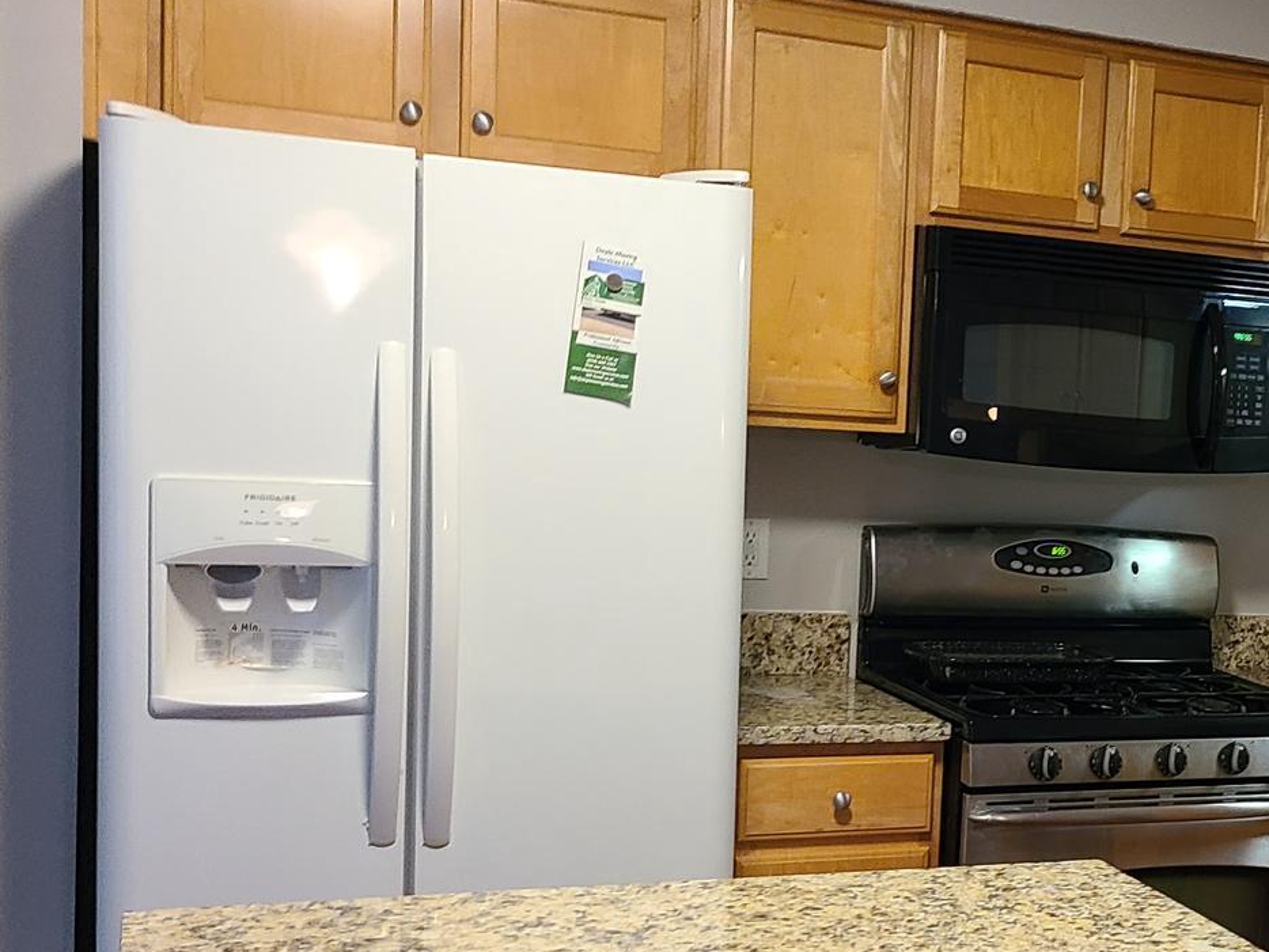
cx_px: 1293
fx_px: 2090
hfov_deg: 31.1
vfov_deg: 25.6
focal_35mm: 57
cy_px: 623
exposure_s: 1/39
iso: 250
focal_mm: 5.4
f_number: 1.8
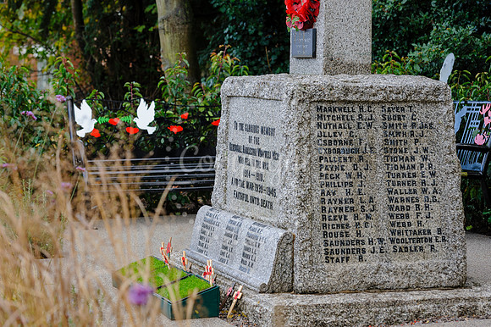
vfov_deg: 13.0
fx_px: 1434
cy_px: 163
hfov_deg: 19.4
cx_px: 245
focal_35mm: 105
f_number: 5.6
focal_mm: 105
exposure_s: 1/180
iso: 400
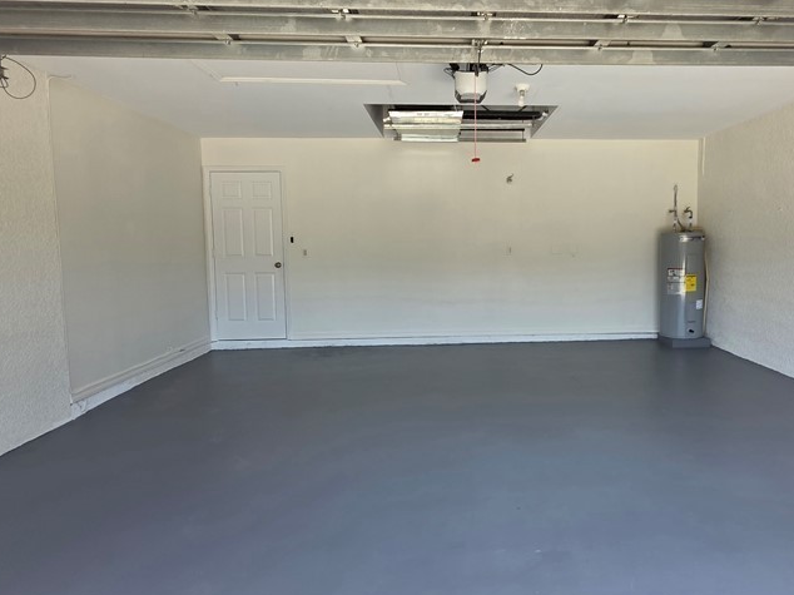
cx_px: 482
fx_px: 482
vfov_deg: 63.3
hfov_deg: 78.0
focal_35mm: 21
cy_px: 271
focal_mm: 2.2
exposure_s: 1/120
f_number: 1.9
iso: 32
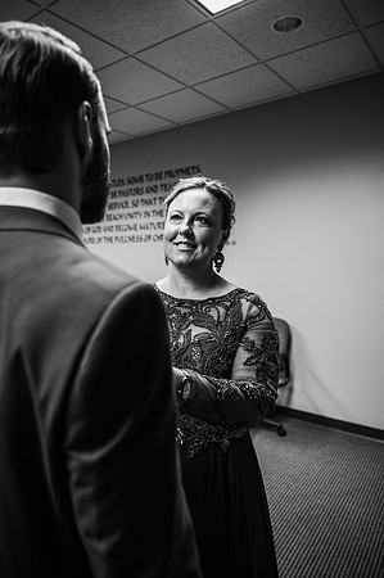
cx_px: 192
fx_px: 385
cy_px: 289
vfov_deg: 73.8
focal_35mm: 24
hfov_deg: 53.0
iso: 2000
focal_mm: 24
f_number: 2.8
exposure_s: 1/320
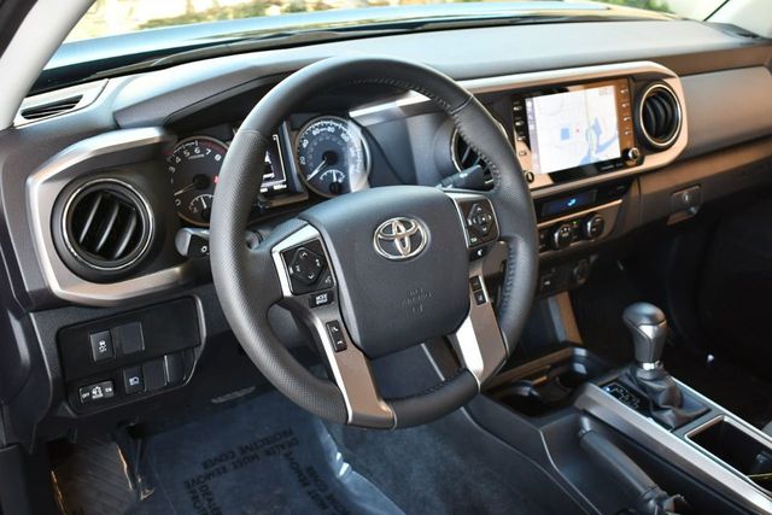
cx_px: 386
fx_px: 901
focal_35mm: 42
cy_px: 258
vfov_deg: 31.9
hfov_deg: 46.4
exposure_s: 1/125
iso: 800
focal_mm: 21
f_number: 3.8
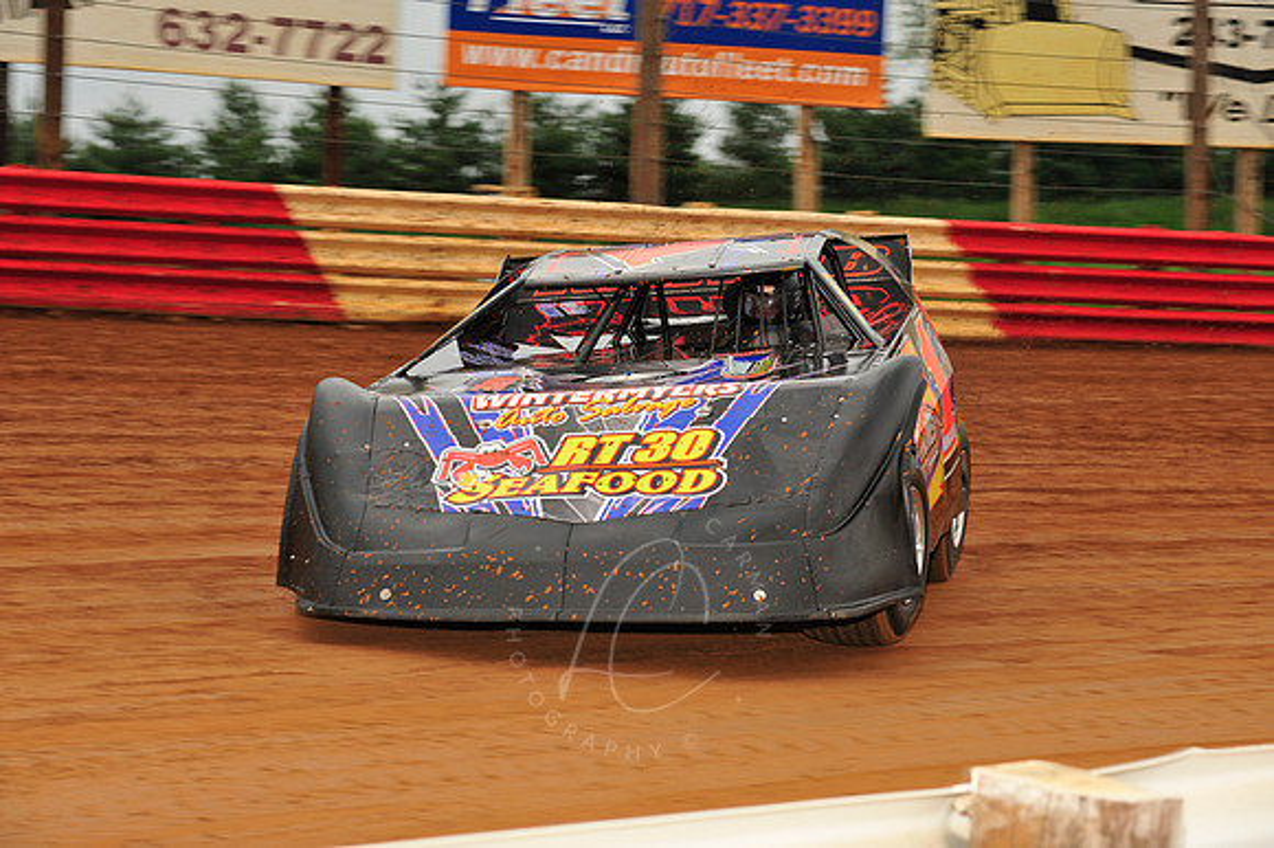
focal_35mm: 105
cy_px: 424
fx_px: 3714
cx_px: 637
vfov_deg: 13.0
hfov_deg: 19.5
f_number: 8
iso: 640
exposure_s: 1/320
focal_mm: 105
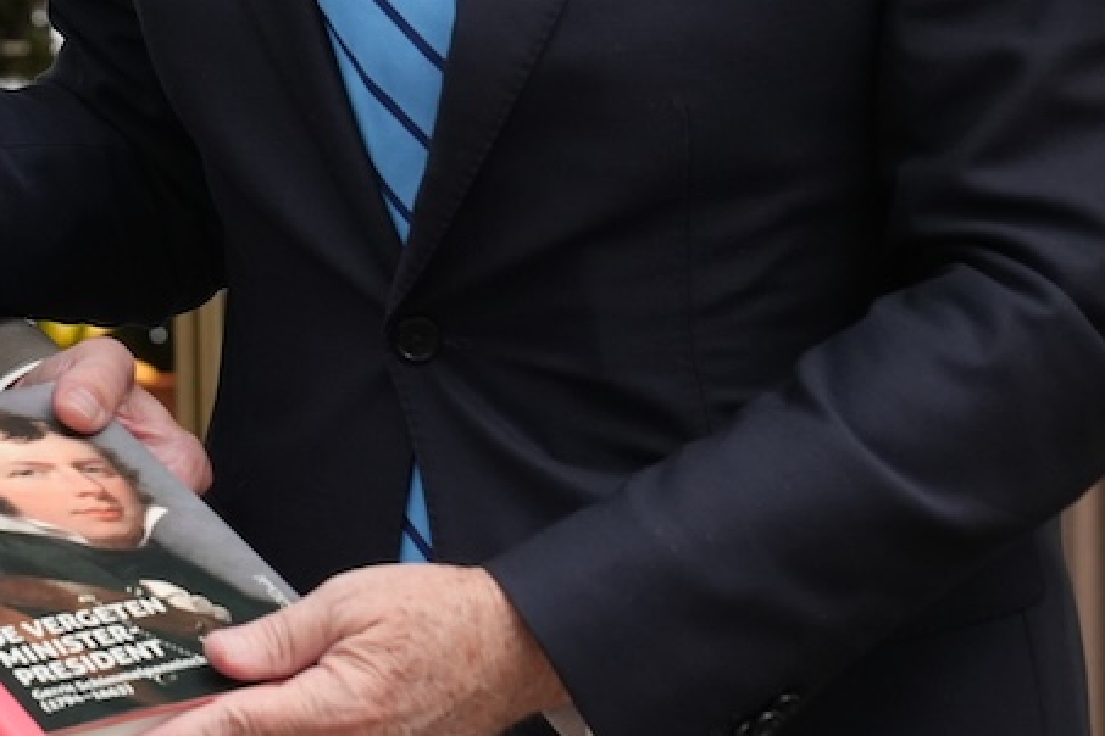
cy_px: -85
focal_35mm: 179
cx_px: -154
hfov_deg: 11.3
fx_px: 5494
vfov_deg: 7.6
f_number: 5.6
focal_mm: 54
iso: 800
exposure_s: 1/160
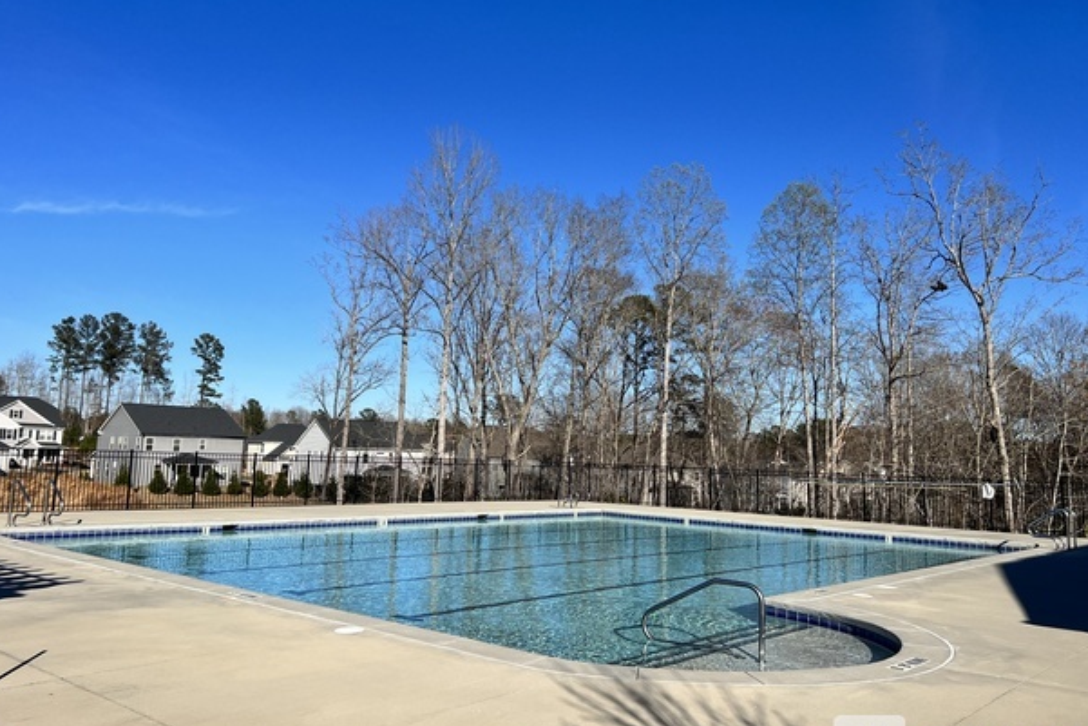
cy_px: 335
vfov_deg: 43.6
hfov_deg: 61.9
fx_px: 907
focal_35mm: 30
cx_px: 522
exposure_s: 1/5882
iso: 50
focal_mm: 5.7
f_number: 1.5
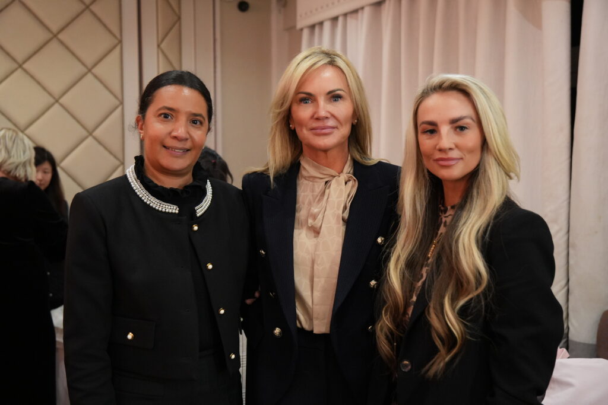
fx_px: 709
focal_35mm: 42
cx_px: 304
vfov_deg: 31.9
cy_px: 202
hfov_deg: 46.4
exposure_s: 1/50
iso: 2000
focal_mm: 28
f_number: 2.8
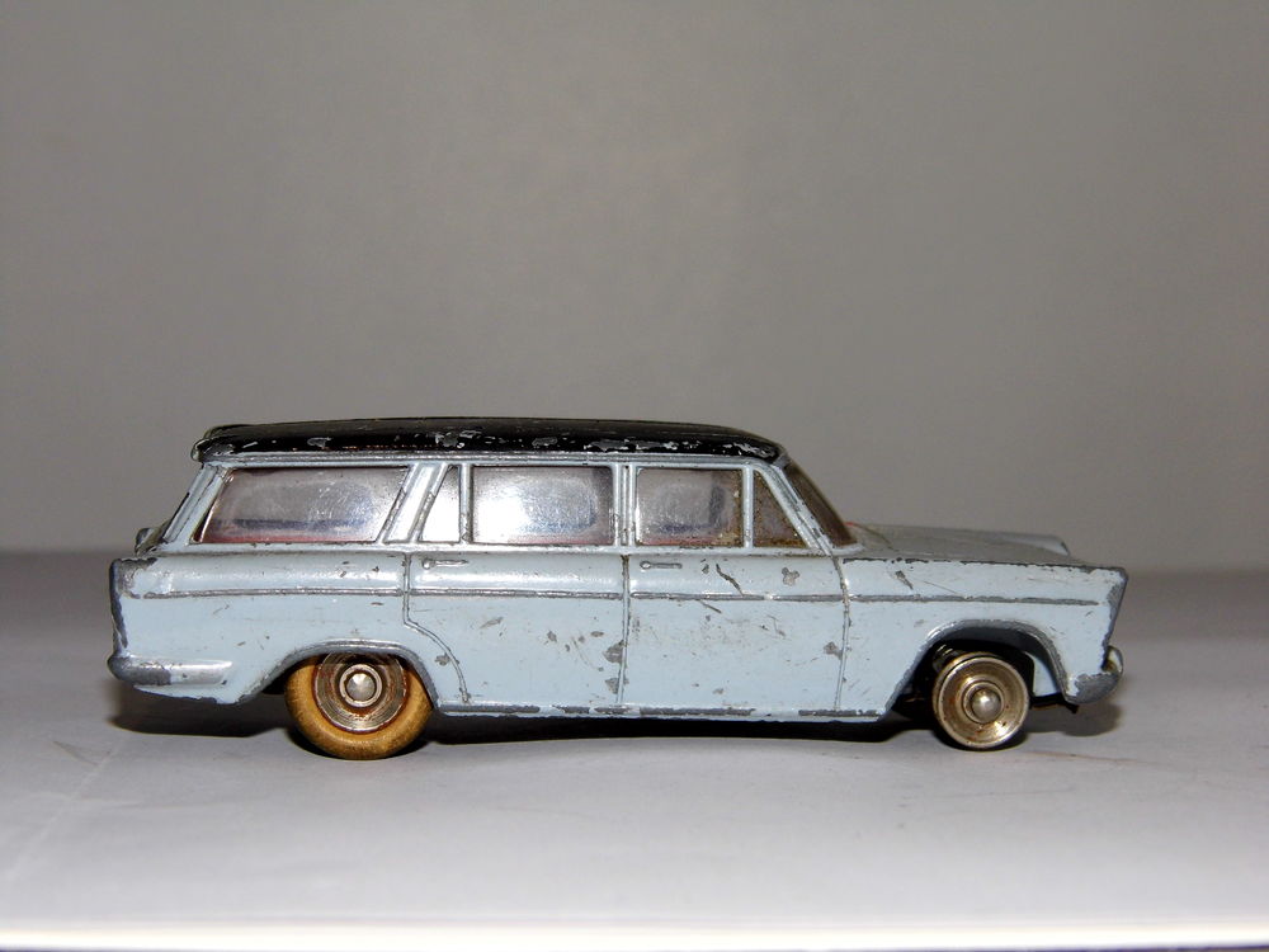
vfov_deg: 18.2
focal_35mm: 81
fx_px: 2969
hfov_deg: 24.1
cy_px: 476
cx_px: 634
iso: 100
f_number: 4.2
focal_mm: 14.6
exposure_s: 1/60
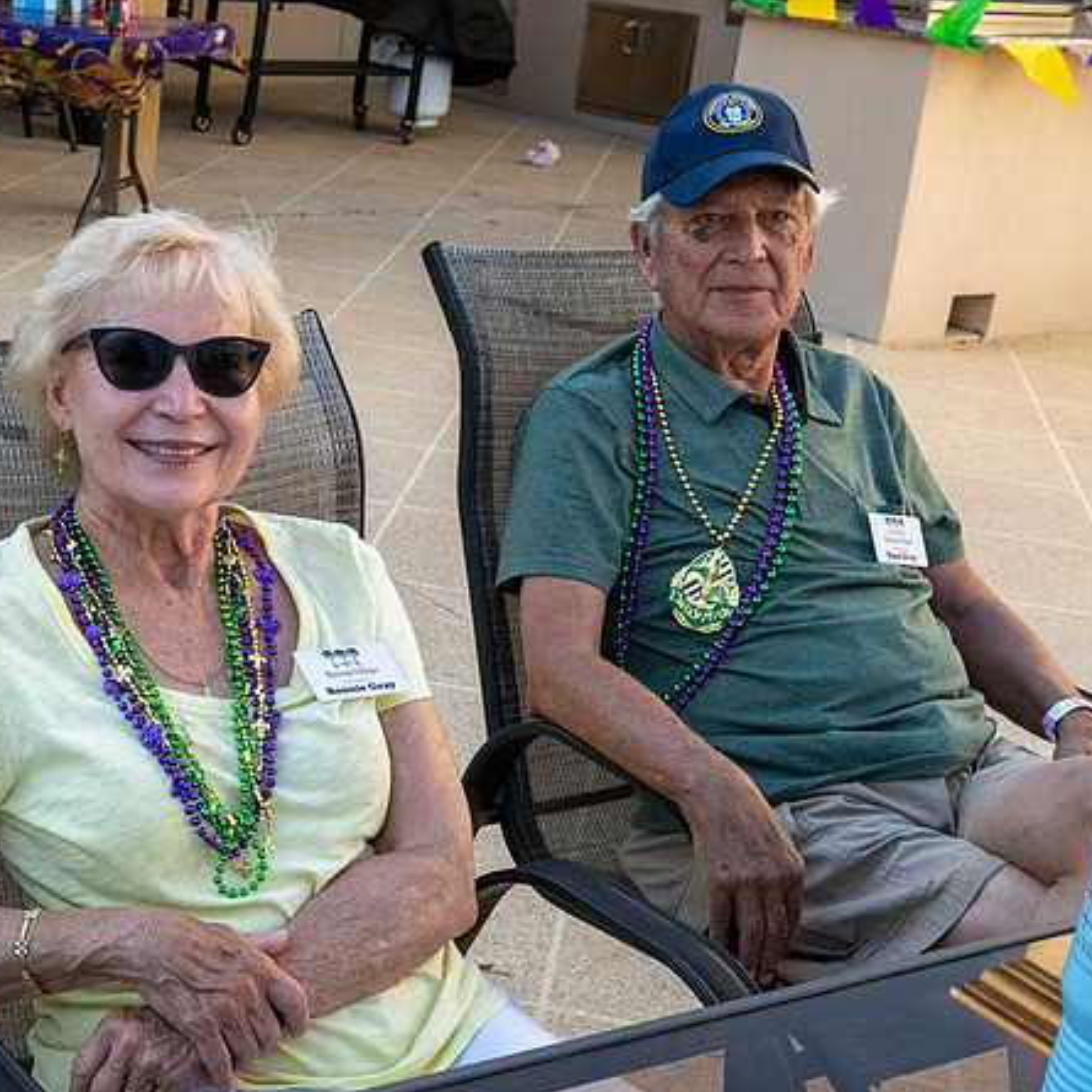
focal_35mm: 58
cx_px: 139
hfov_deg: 28.6
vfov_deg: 29.5
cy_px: 645
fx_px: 2070
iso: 2500
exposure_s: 1/1250
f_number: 10
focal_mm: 36
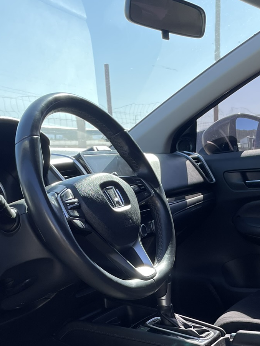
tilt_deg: -16.2
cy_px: 310
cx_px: 167
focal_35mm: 59
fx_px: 591
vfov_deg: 31.2
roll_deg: +0.7
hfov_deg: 24.7
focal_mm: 4.2
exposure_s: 1/626
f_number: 1.6
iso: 32
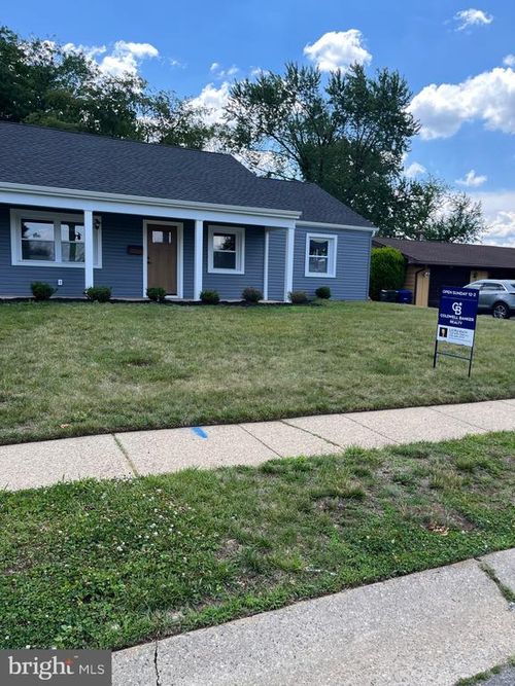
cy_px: 343
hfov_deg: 53.0
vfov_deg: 67.3
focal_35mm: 26
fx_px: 516
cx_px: 258
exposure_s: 1/1086
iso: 50
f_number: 1.6
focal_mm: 5.1
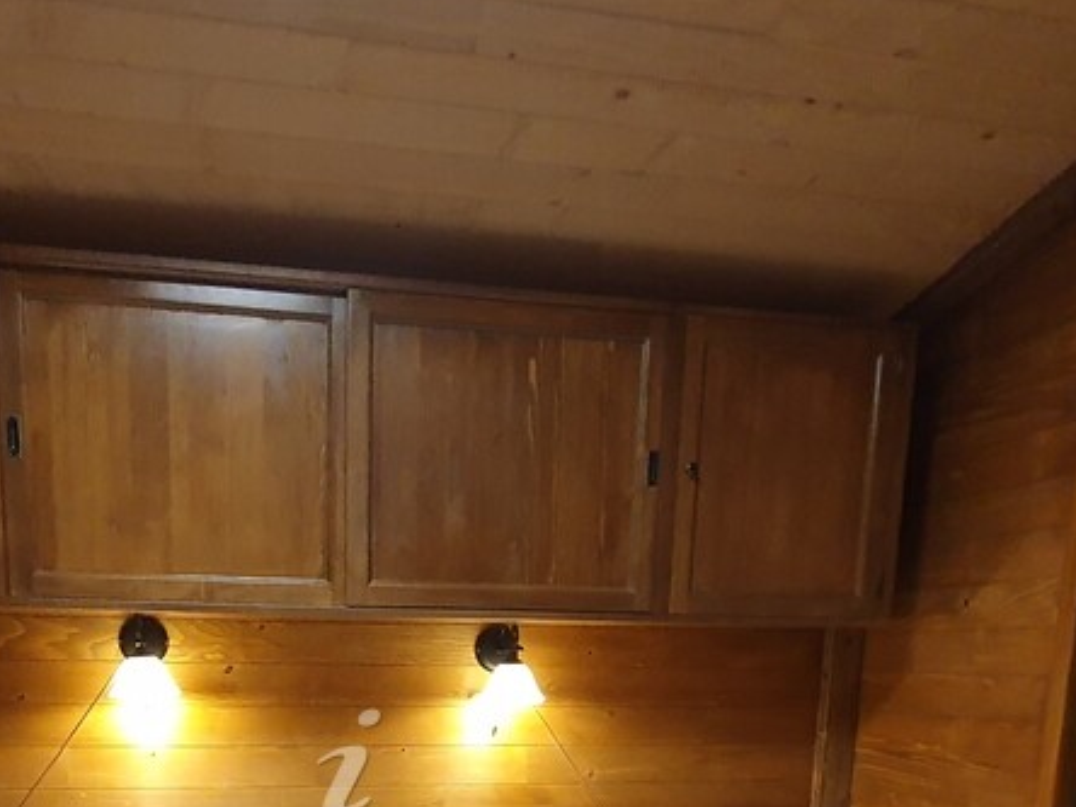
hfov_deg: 59.1
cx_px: 397
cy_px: 829
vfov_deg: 40.3
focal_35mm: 30
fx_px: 933
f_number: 2.2
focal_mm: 1.8
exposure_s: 1/33
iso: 400
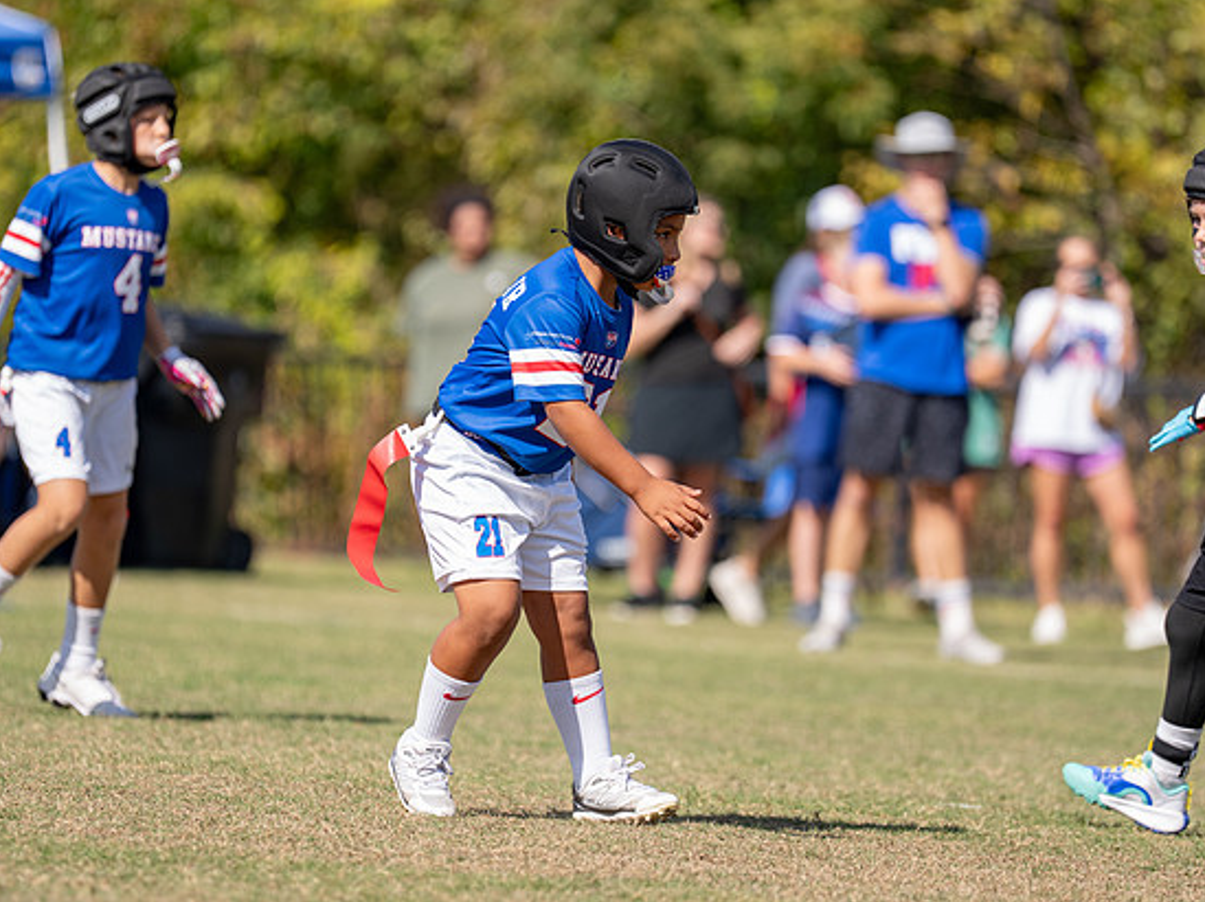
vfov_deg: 5.1
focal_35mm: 290
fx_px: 10088
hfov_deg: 6.8
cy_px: 449
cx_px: 575
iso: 100
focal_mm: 188
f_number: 2.8
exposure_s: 1/1250
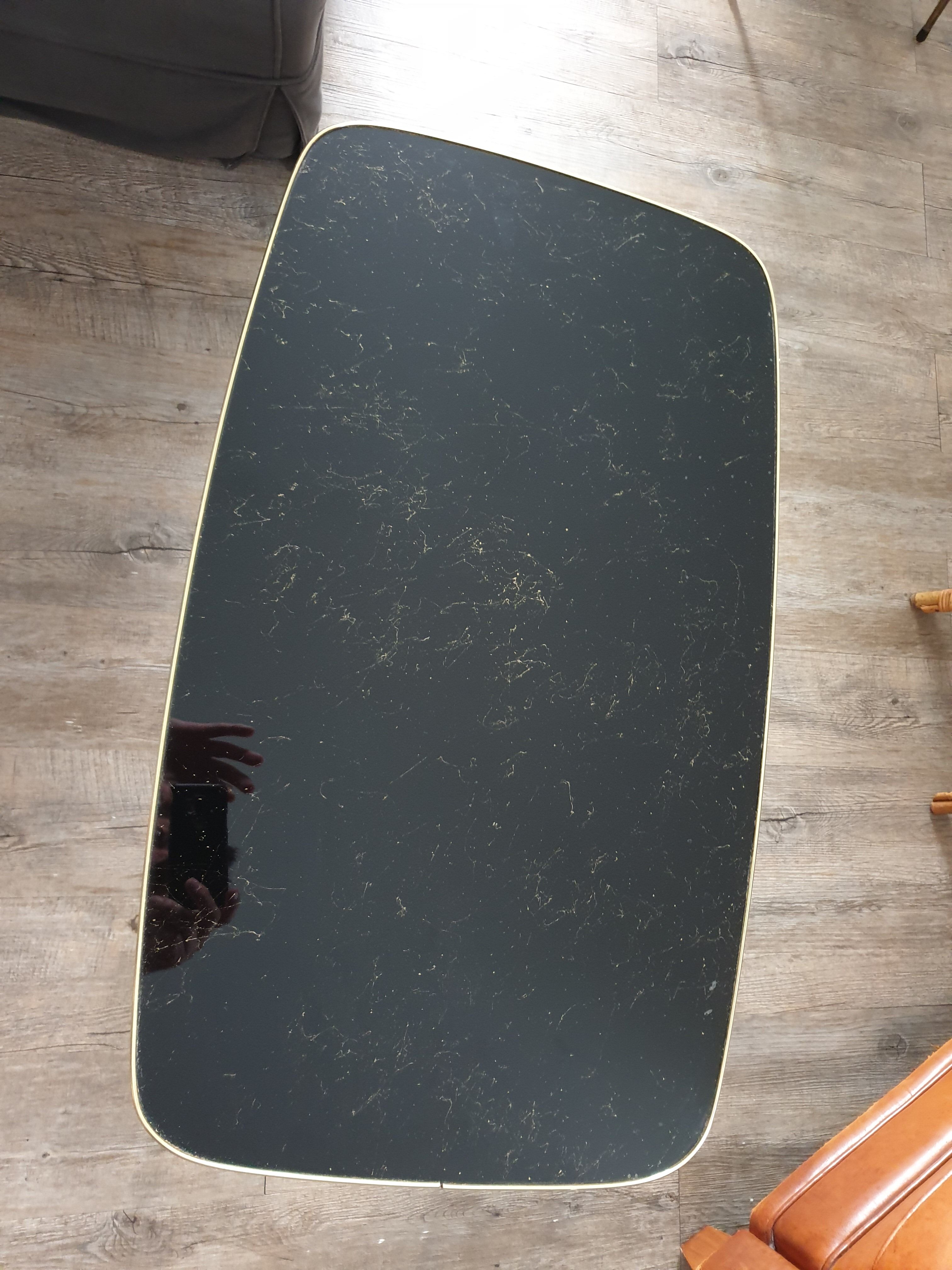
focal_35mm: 26
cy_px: 635
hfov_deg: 53.1
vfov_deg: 67.3
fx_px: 953
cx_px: 476
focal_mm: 4.3
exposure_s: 1/15
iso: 250
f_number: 1.5
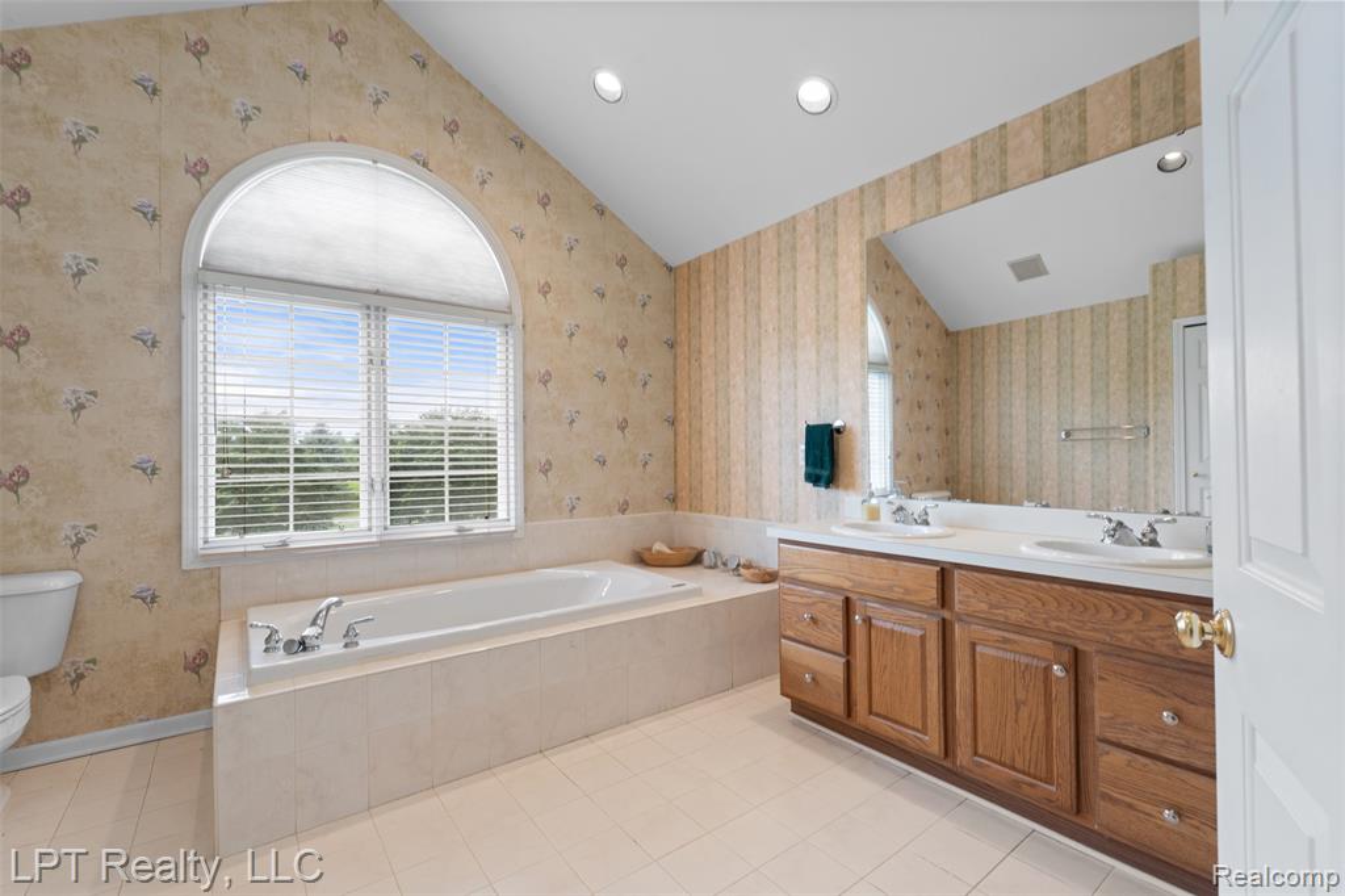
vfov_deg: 73.7
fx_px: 598
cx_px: 672
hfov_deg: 96.8
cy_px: 448
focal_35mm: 16
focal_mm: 16
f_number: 9
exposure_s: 1/4
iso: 200
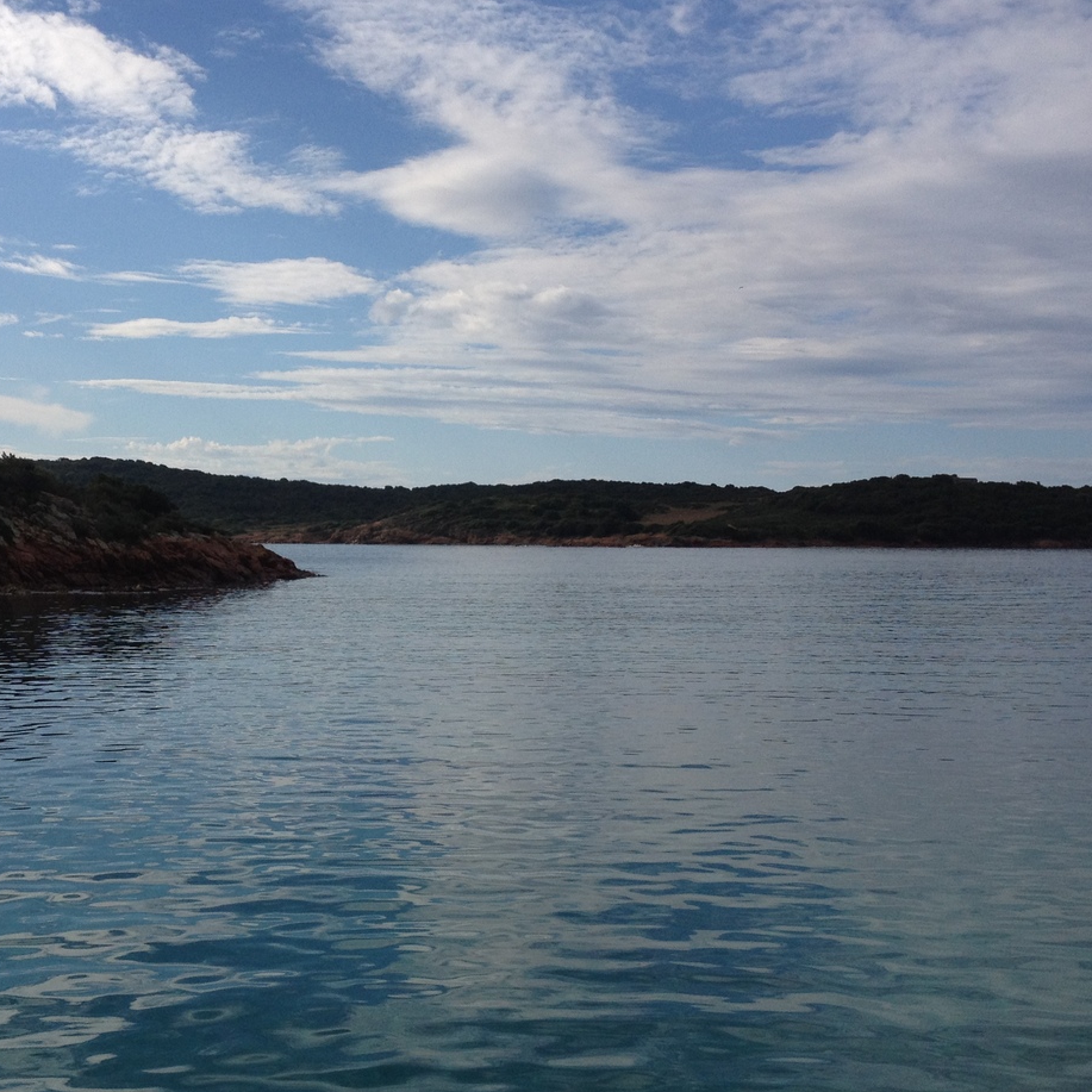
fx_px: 1927
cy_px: 543
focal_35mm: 54
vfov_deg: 31.6
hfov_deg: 31.4
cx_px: 368
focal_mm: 4.28
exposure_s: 1/3067
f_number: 2.4
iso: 64
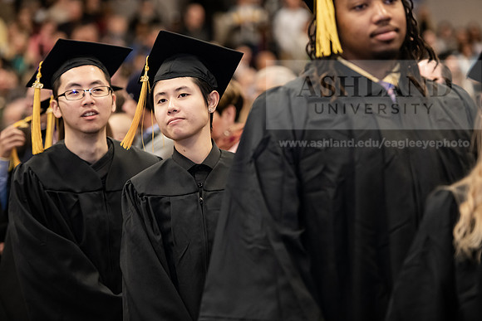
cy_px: 160
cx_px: 241
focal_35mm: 135
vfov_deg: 10.2
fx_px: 1808
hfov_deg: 15.2
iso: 2000
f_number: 3.2
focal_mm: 135
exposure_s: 1/200
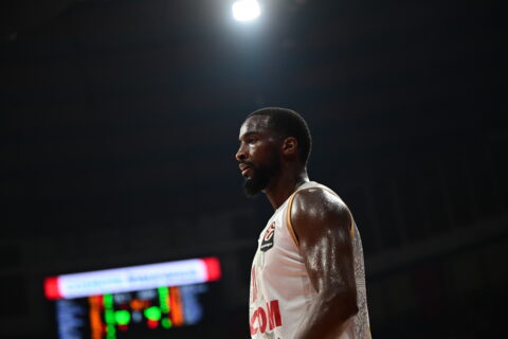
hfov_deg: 22.6
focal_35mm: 90
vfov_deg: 15.2
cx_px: 254
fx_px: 1270
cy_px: 170
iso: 1600
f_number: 2.8
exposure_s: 1/1000
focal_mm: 90
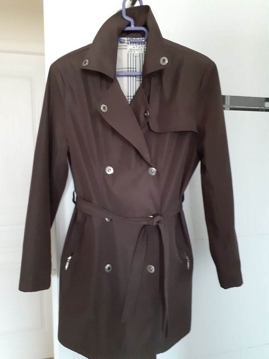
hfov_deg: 51.4
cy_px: 180
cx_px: 134
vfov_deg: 65.3
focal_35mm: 27
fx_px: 280
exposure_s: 1/25
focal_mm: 3.6
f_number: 1.9
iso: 400
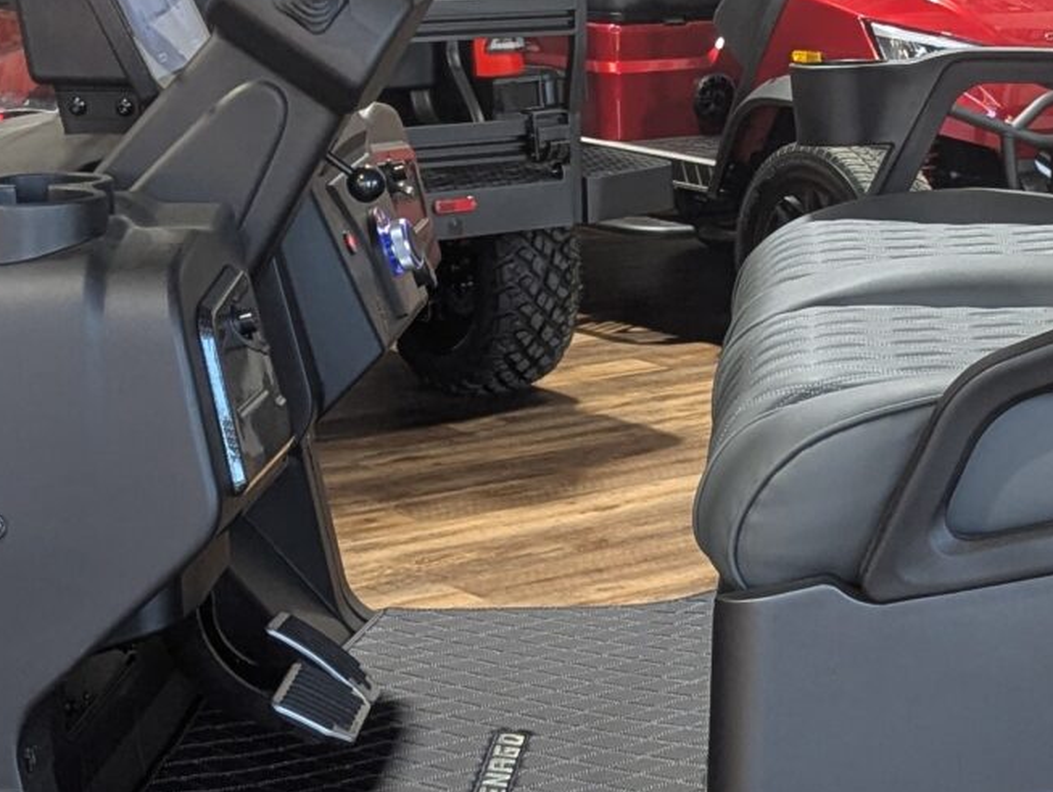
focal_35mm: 94
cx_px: 1034
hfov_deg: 20.2
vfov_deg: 15.7
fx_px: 2863
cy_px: 172
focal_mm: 6.81
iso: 224
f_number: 1.85
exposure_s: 1/60
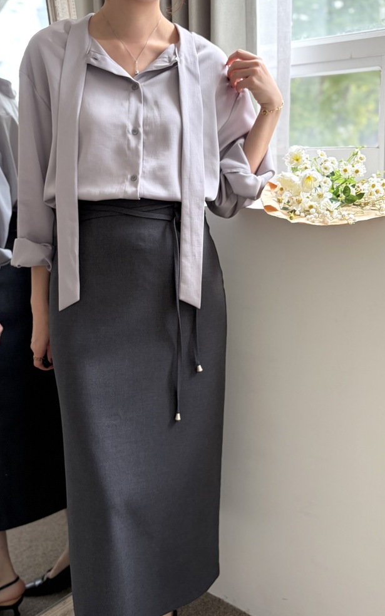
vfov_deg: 66.5
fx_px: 470
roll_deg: +1.2
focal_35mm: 28
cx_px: 155
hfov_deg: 44.3
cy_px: 307
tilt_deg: -10.7
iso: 64
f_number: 1.6
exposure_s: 1/122
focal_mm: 5.96
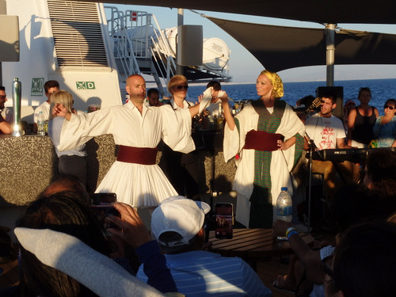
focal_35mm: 60
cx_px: 198
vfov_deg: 24.4
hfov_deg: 32.2
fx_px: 686
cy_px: 148
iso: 125
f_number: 5.3
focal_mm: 10.7
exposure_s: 1/400
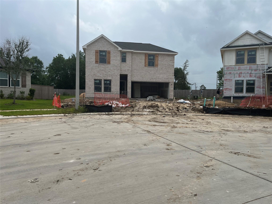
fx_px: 204
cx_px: 136
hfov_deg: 67.3
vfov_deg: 53.1
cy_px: 102
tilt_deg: -2.6
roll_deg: -0.2
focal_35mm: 26
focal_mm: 5.1
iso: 50
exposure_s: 1/6897
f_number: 1.6
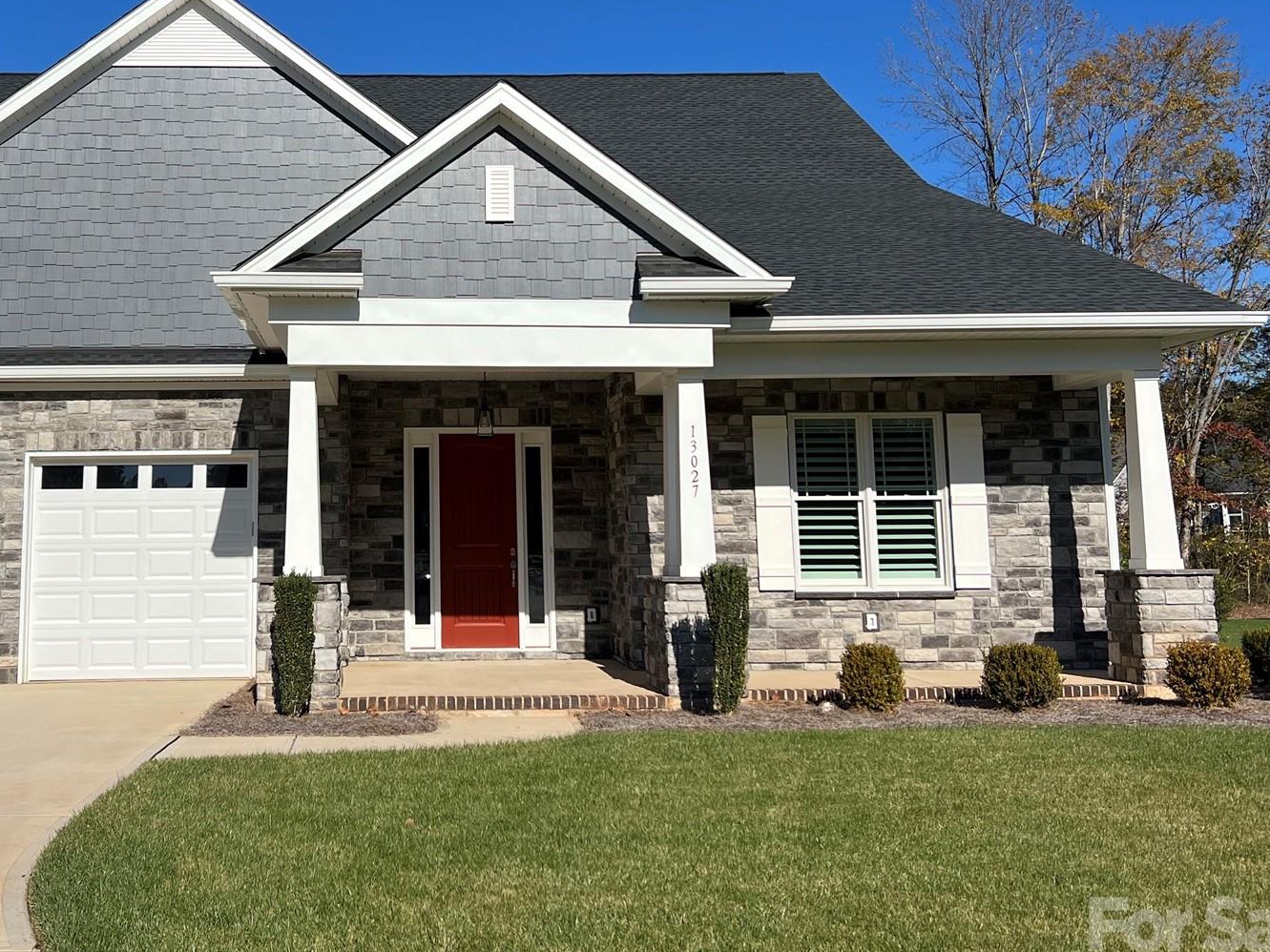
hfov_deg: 46.1
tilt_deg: +7.3
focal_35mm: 40
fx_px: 1467
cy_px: 343
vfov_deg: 35.7
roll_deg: +0.0
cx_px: 427
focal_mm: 5.7
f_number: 1.5
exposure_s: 1/8000
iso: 50
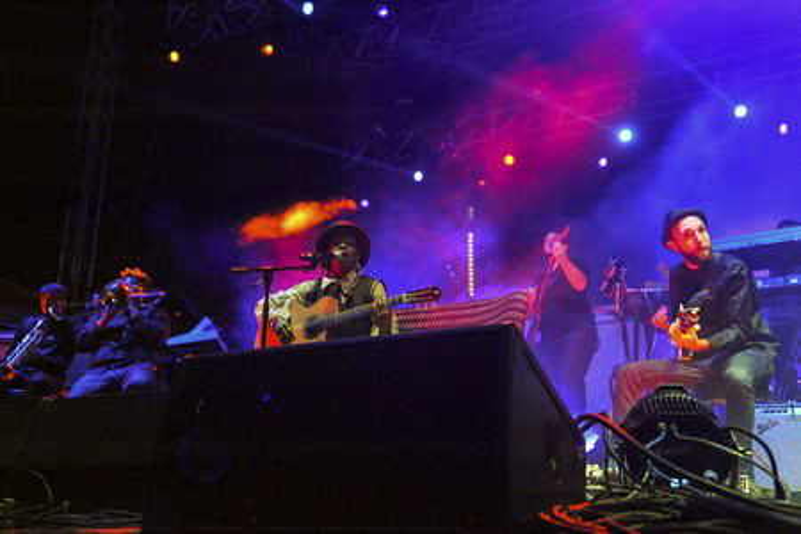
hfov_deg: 54.4
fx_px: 779
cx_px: 400
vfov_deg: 37.9
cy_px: 267
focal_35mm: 35
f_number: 2.8
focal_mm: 35
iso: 6400
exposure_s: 1/400
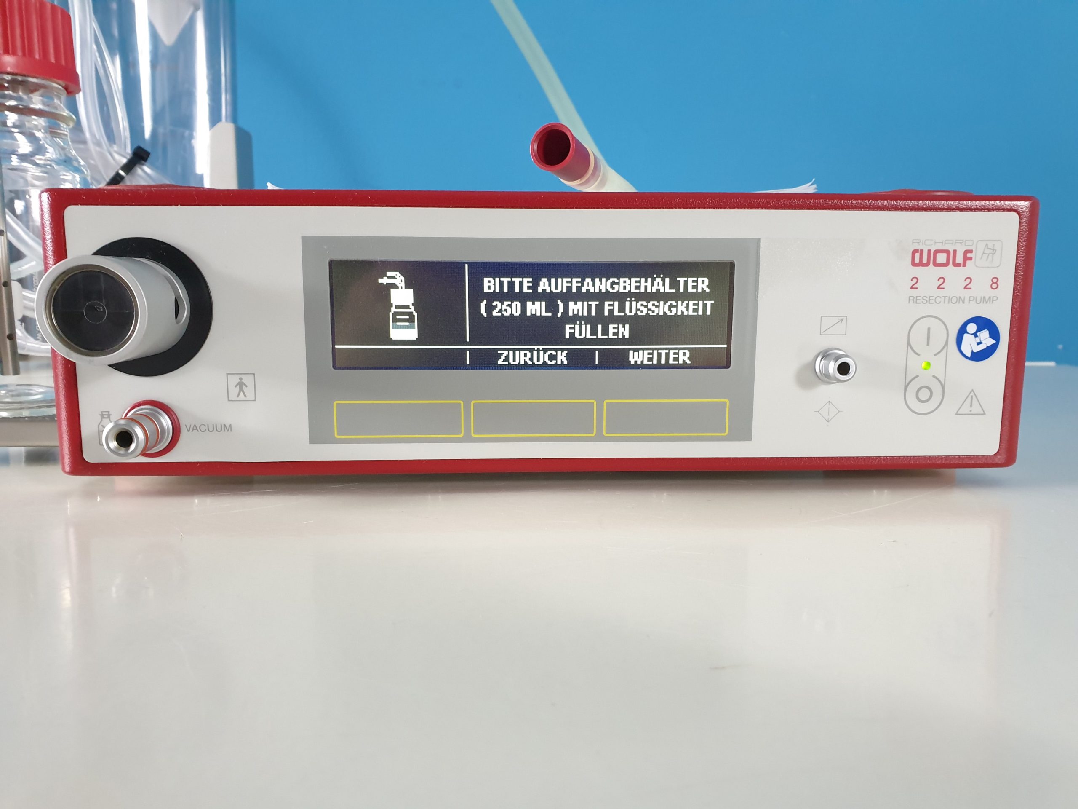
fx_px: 810
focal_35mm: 26
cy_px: 404
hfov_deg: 67.3
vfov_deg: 53.1
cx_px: 539
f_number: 2.4
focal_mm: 4.3
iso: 320
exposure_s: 1/33
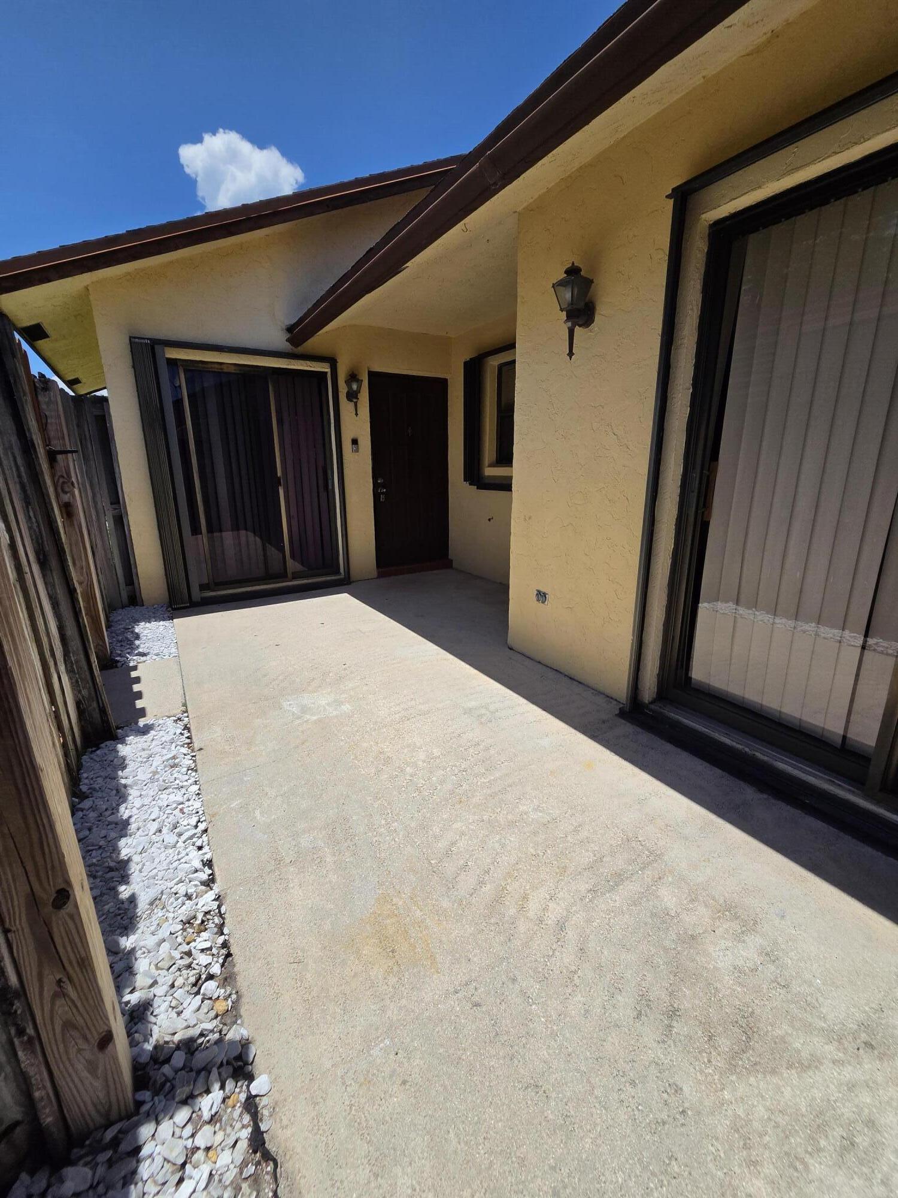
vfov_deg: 106.2
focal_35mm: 13
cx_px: 449
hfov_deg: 89.9
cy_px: 599
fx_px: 450
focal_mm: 2.2
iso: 100
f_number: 2.2
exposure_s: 1/4704
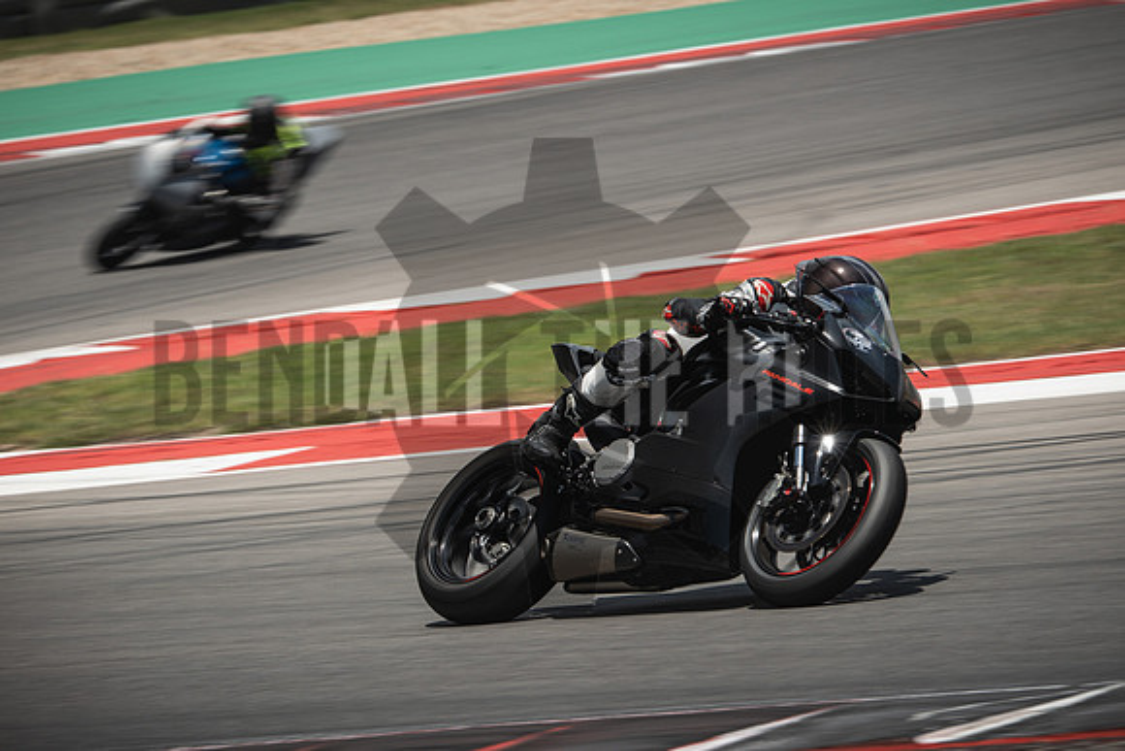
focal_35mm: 300
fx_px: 9377
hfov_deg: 6.9
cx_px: 562
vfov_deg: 4.6
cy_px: 376
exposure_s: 1/250
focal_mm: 200
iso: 125
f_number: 8
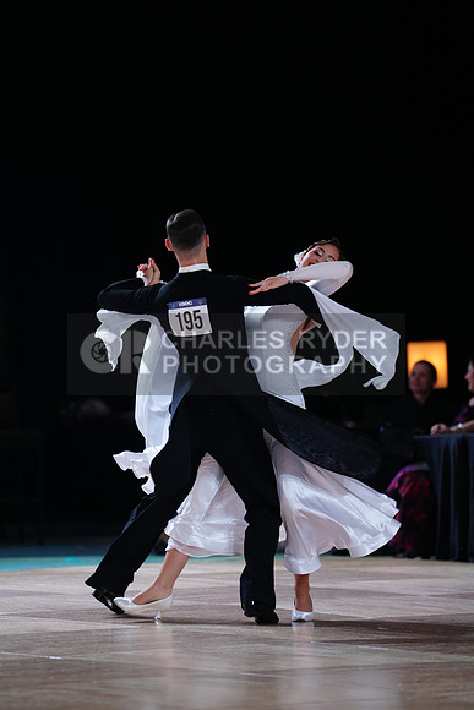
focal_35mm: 200
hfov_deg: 6.9
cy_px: 355
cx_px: 237
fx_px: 3947
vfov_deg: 10.3
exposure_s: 1/500
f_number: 2.8
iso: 800
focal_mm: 200
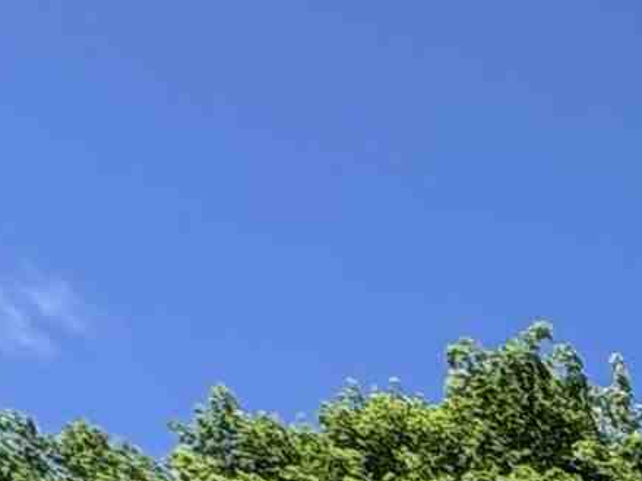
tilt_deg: +8.2
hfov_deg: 12.3
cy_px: 1368
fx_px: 1817
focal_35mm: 98
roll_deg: +1.5
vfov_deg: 11.0
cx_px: 1793
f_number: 2.2
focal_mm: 2.22
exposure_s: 1/968
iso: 40
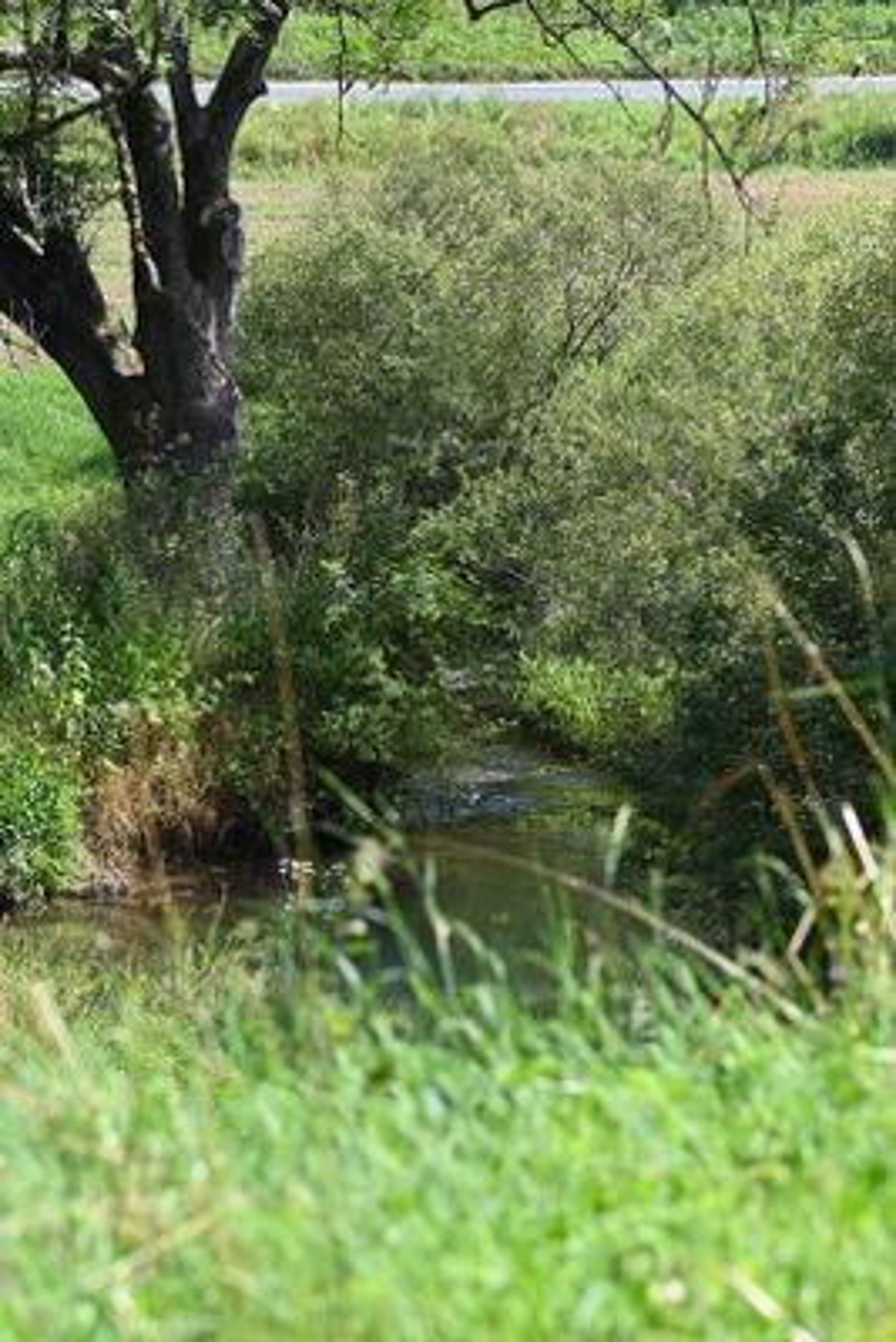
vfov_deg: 13.7
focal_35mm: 150
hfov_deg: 9.2
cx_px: 448
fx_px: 5595
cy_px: 671
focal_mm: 150
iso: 1000
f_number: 8
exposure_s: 1/1000
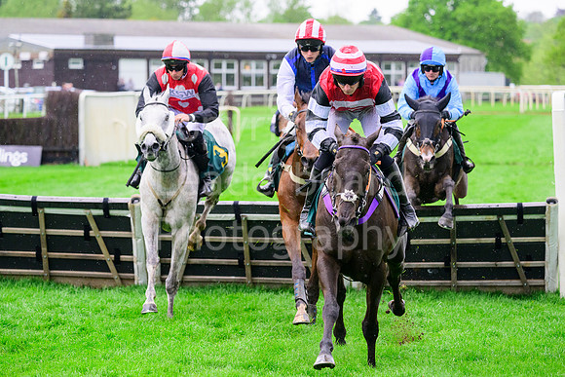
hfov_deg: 12.4
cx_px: 282
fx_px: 2590
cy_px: 188
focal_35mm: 165
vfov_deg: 8.3
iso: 2000
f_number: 5.6
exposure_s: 1/1600
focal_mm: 165
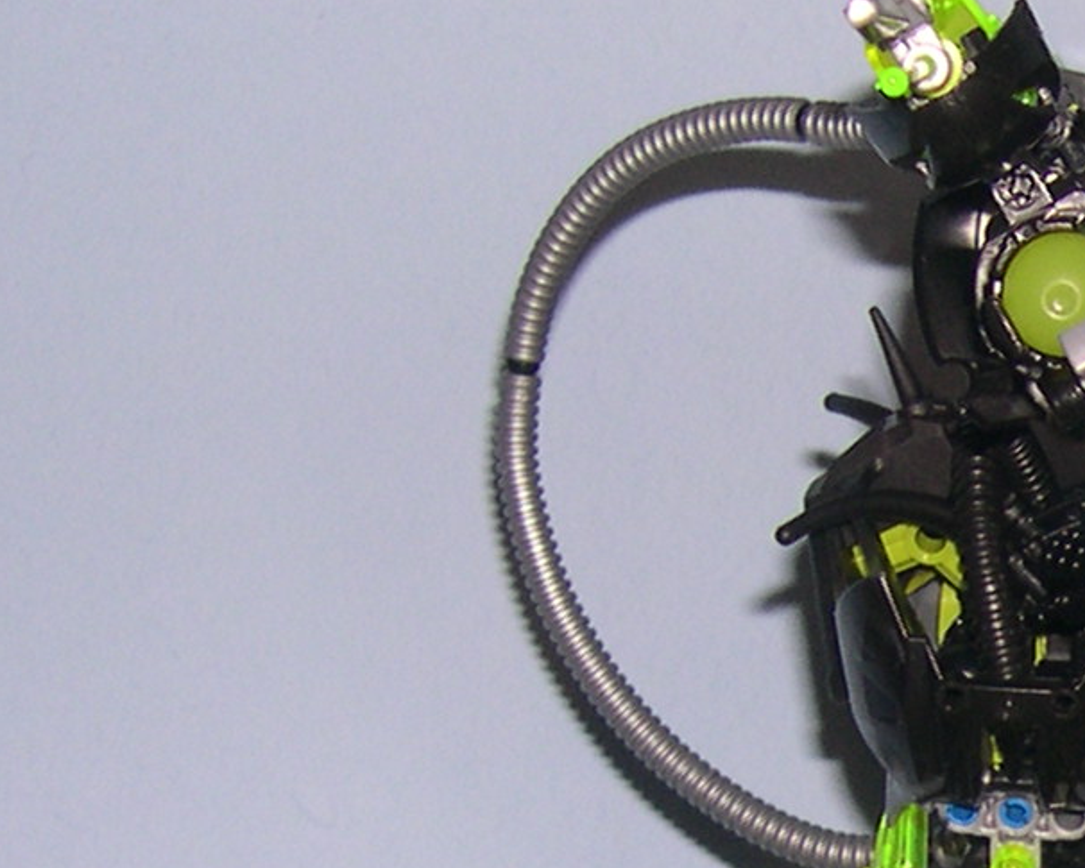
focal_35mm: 139
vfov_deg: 10.9
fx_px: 4464
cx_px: 1540
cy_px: 1067
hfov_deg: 13.2
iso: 100
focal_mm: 8
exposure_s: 1/60
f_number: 2.8
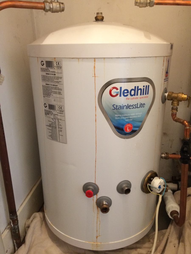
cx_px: 96
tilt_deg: -21.2
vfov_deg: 61.7
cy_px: 127
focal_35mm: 29
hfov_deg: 48.2
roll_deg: +0.2
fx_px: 213
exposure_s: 1/20
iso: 320
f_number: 2.2
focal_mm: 4.15
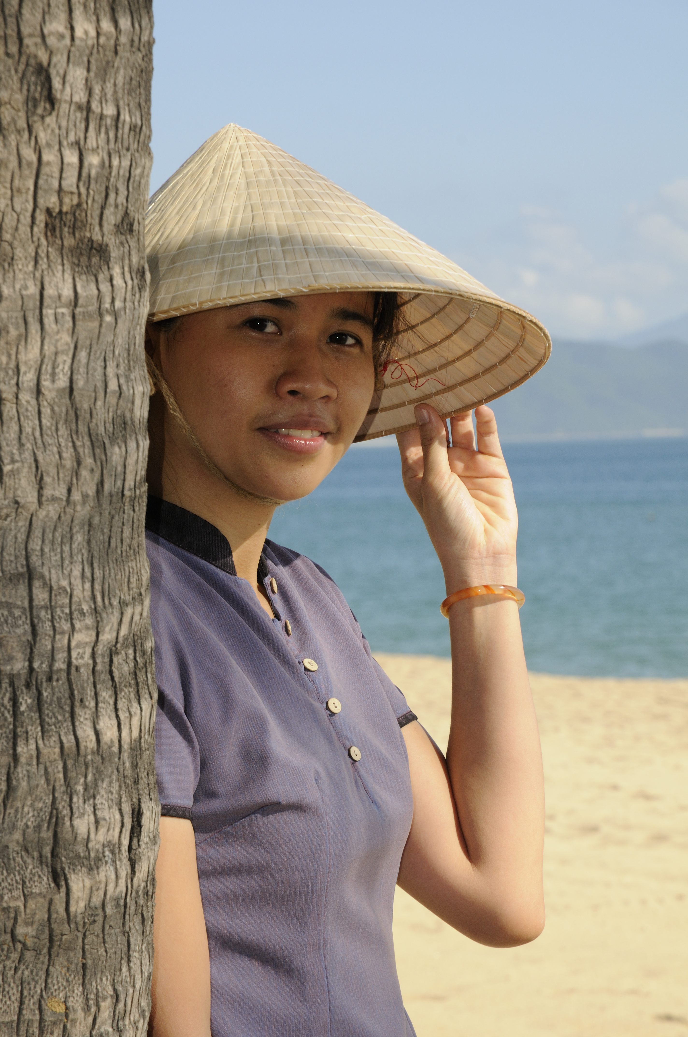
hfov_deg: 10.7
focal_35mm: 128
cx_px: 344
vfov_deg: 16.1
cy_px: 518
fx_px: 3664
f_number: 11
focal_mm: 85
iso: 250
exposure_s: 1/250
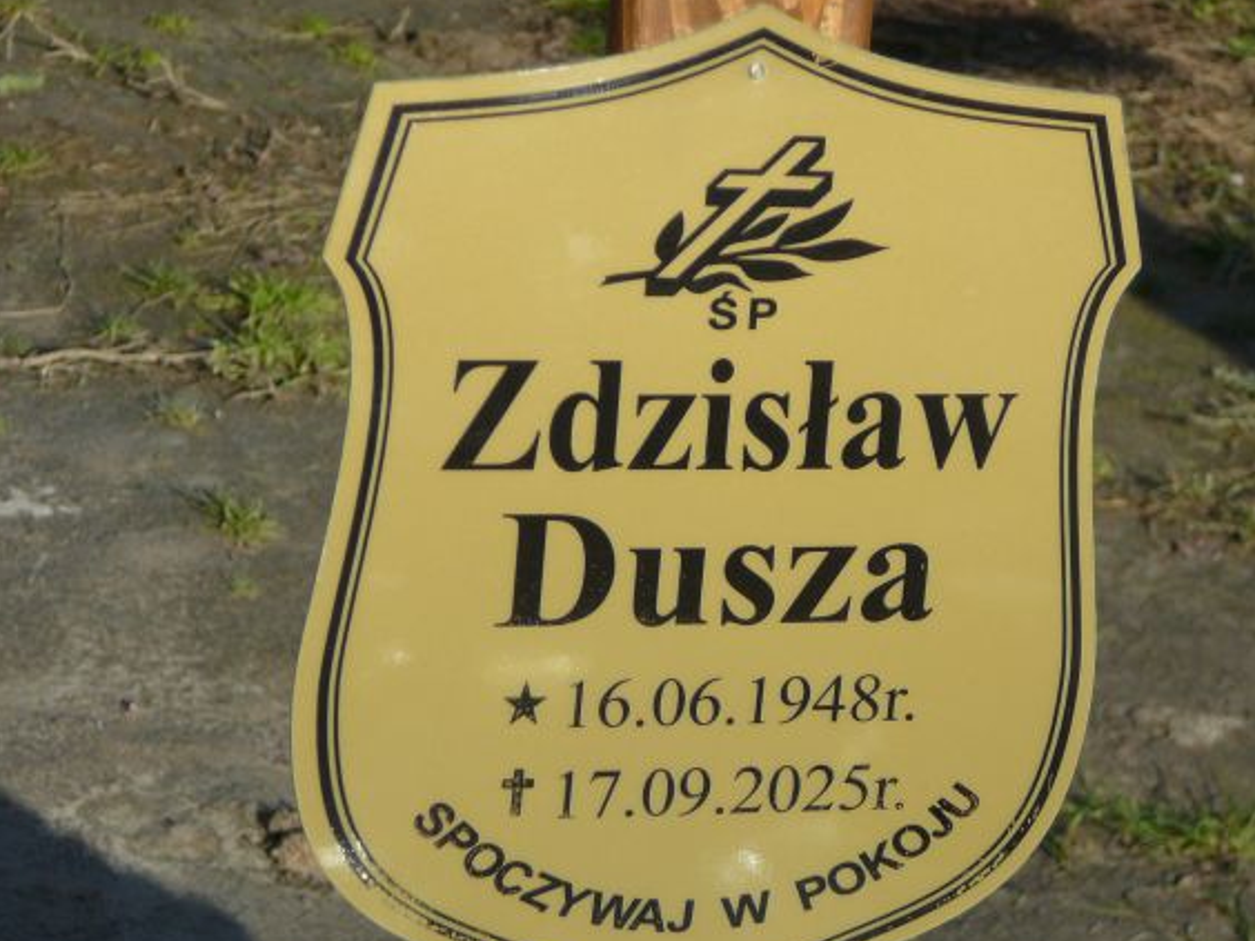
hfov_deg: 15.5
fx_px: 4604
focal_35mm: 127
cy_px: 507
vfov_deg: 11.7
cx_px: 694
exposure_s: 1/800
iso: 80
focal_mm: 16.6
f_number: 3.9
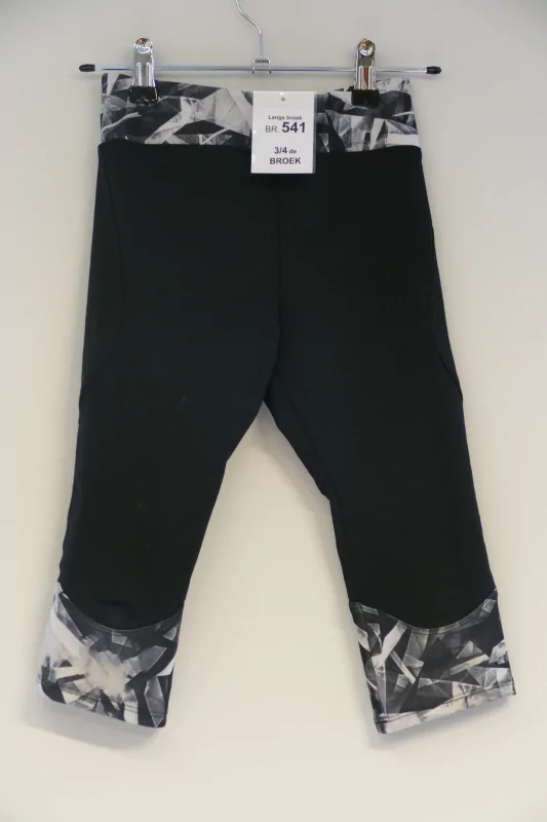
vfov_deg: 20.0
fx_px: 2326
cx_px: 274
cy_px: 411
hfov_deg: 13.4
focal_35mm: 102
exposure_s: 1/50
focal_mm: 37.13
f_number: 3.8
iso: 1600
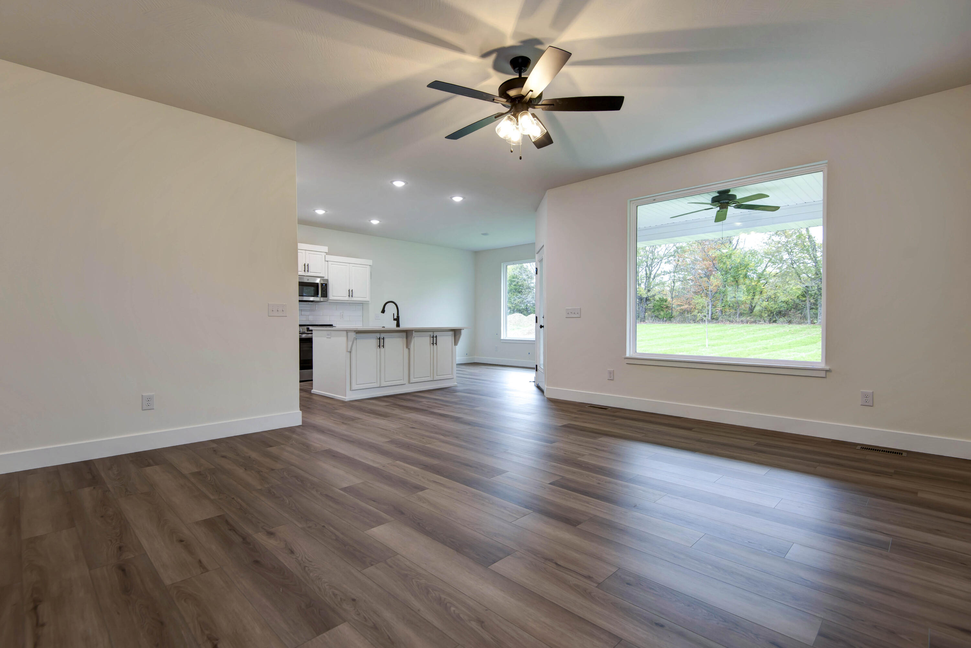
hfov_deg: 96.7
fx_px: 432
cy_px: 324
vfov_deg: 73.8
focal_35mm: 16
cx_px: 486
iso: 125
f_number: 6.3
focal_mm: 16
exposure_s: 1/10
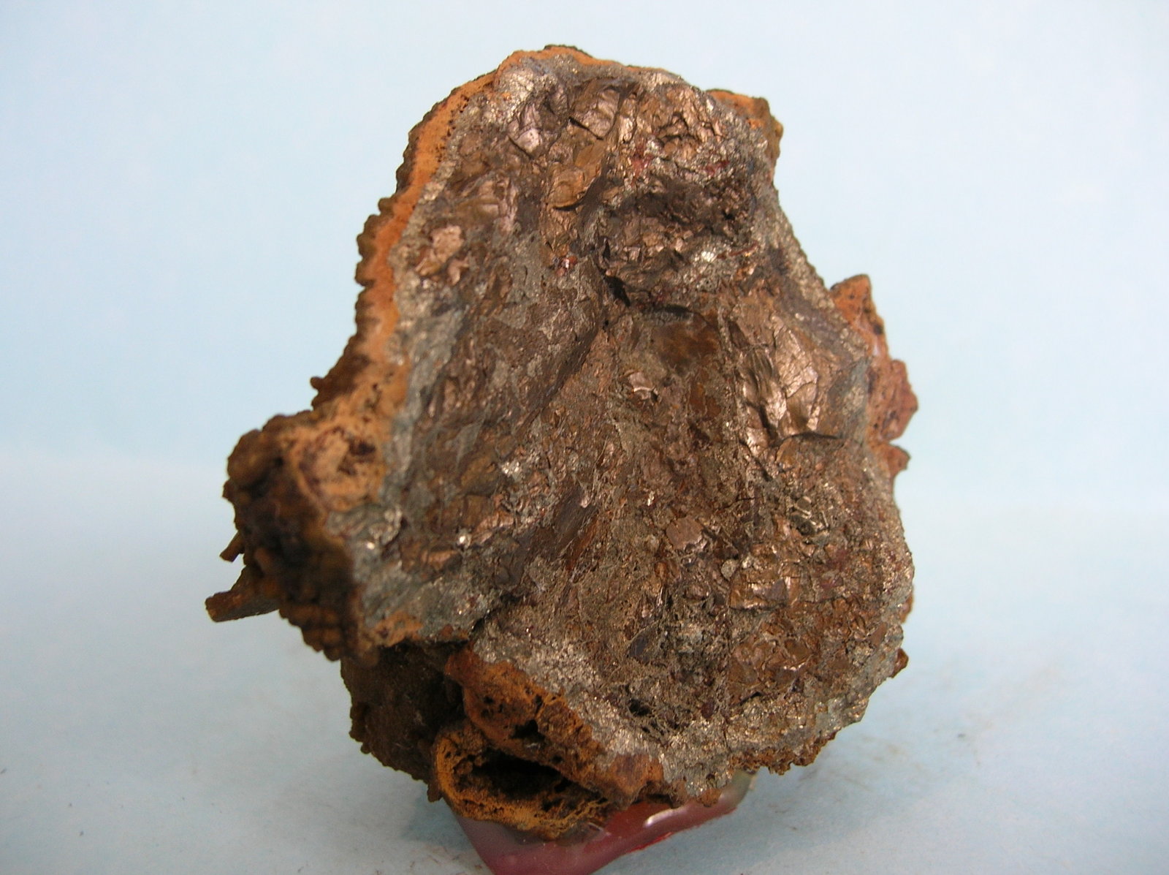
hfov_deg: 51.4
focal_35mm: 36
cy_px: 438
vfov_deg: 39.6
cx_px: 584
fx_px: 1215
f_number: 2.7
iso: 50
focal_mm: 6
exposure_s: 1/10.1
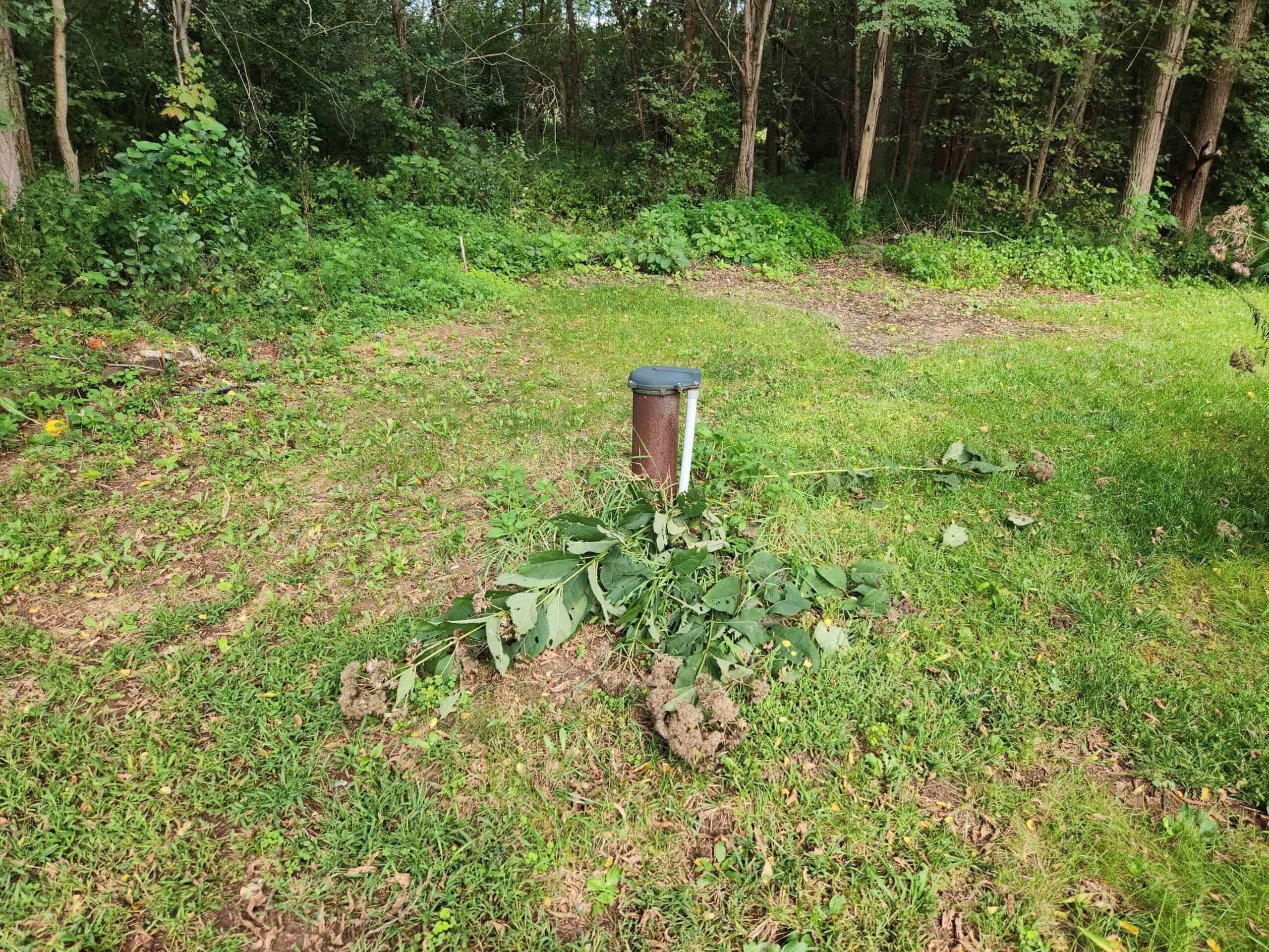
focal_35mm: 23
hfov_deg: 73.9
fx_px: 843
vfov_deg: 58.9
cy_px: 476
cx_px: 634
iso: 20
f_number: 1.8
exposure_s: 1/120
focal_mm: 5.4
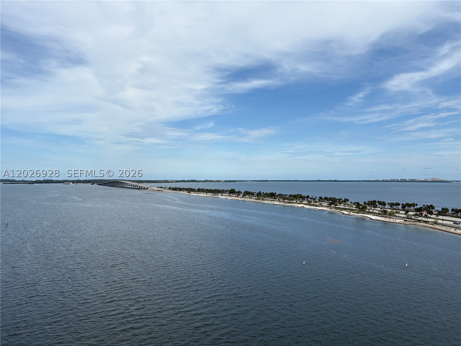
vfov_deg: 53.1
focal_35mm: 26
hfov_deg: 67.3
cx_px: 230
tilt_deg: +0.9
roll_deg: +0.2
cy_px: 173
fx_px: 346
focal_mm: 5.96
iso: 50
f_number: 1.6
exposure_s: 1/3623
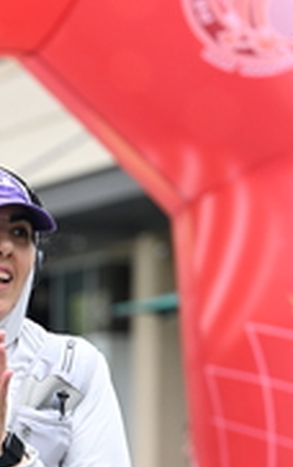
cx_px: 12
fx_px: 3380
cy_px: 382
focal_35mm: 265
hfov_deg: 5.0
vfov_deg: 7.9
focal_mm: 86
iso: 640
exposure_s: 1/1600
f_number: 2.8
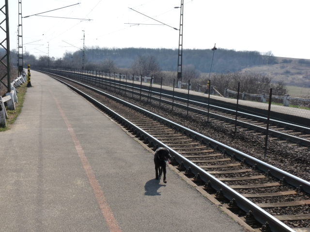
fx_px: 475
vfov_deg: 27.5
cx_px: 155
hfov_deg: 36.2
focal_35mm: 53
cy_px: 116
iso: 160
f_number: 5.6
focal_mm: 9.5
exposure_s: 1/500
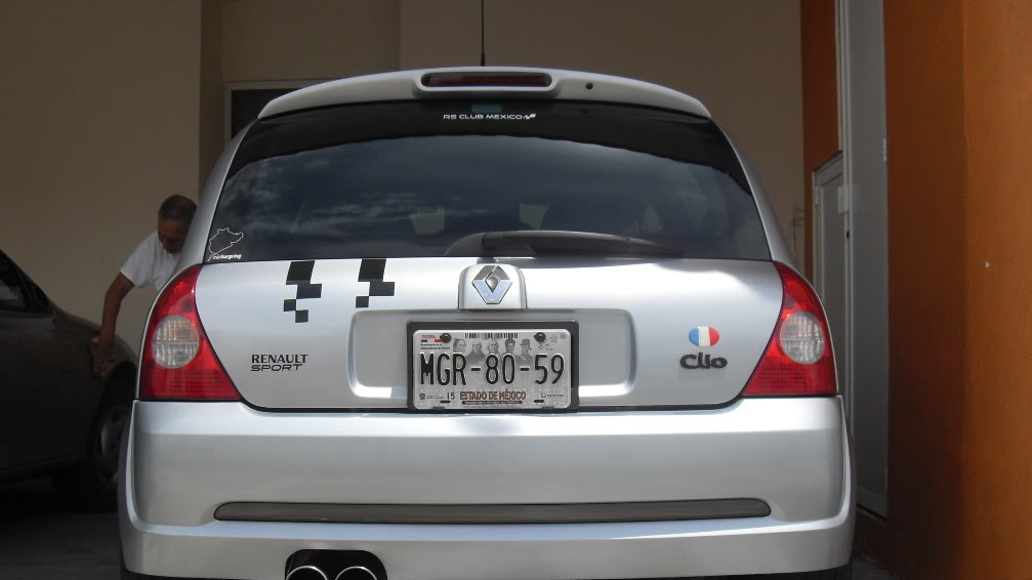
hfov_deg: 49.4
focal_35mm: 41
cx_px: 518
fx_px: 1122
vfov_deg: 28.9
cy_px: 354
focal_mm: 6.3
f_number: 8.9
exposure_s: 1/125
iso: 80
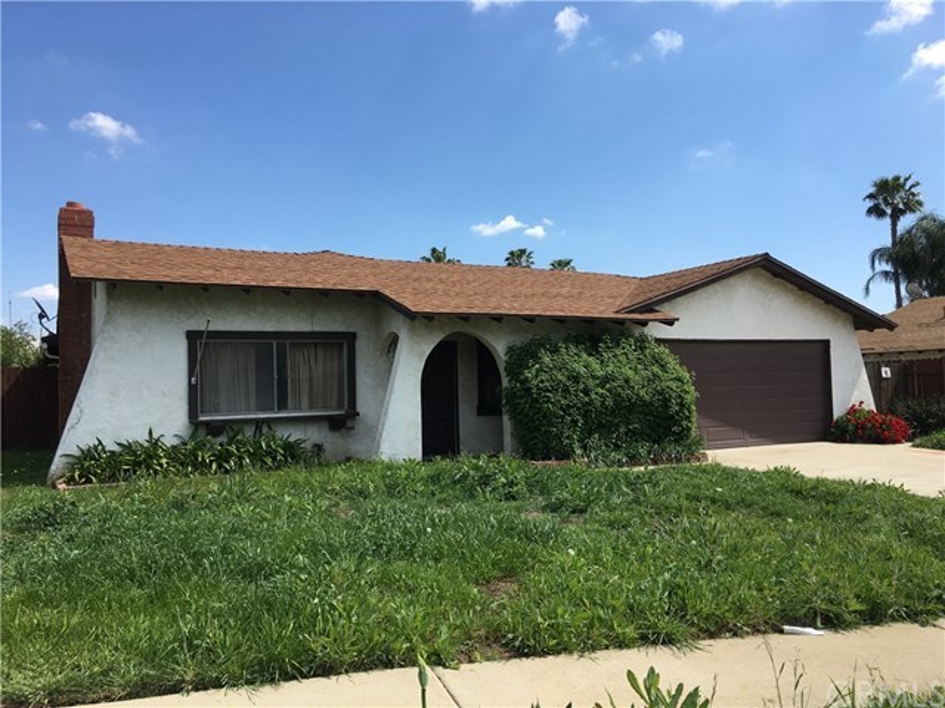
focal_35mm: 29
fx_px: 792
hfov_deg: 61.7
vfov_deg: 48.2
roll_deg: +1.8
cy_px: 354
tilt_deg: +2.4
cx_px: 472
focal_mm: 4.15
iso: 25
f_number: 2.2
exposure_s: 1/1202
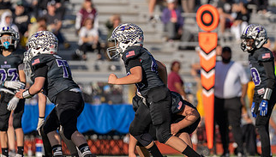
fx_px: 3346
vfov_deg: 2.7
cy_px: 73
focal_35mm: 456
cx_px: 162
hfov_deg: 4.7
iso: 125
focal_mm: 200
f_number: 3.2
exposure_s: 1/2500
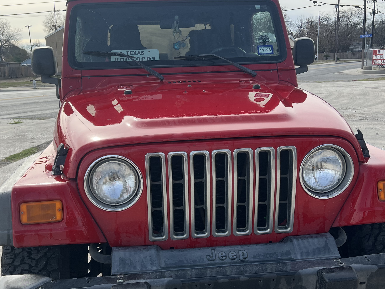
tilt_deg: -15.8
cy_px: 179
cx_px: 182
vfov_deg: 35.8
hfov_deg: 46.8
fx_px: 445
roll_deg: +3.2
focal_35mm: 40
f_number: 1.5
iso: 50
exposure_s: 1/1724
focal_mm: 5.7
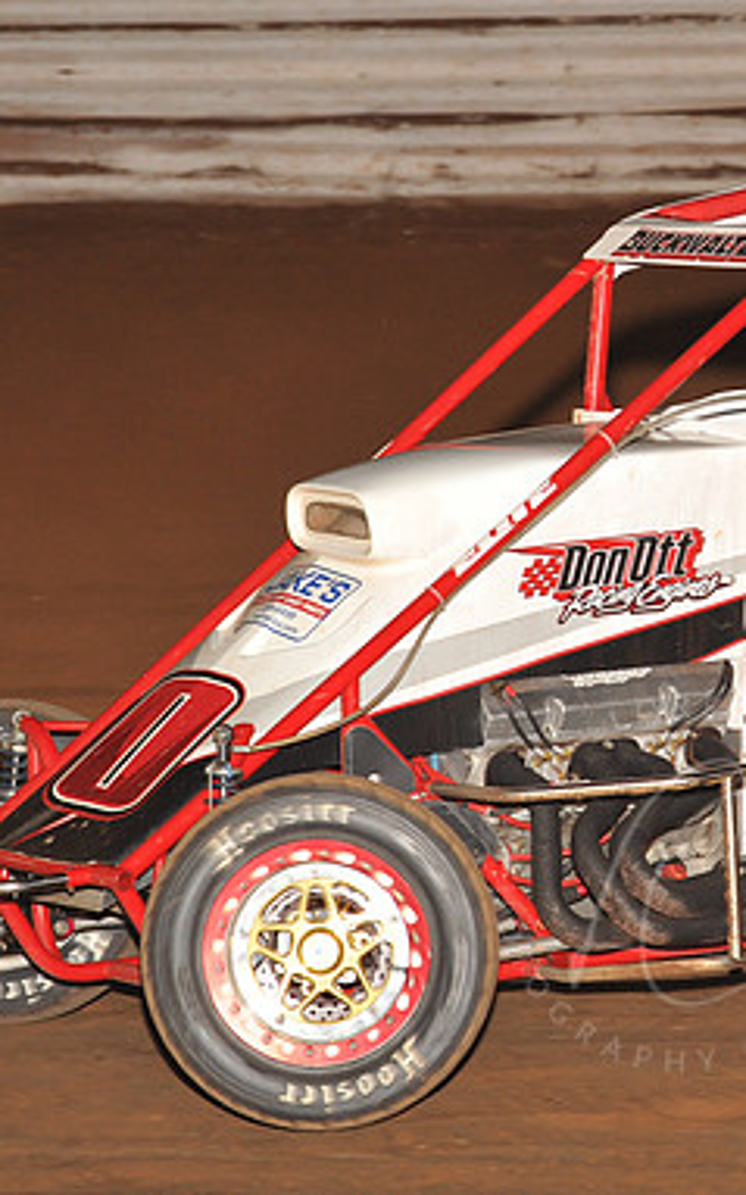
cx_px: 680
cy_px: 596
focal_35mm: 162
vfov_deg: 12.9
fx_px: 5276
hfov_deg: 8.1
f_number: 6.3
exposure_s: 1/320
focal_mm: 105
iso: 1250
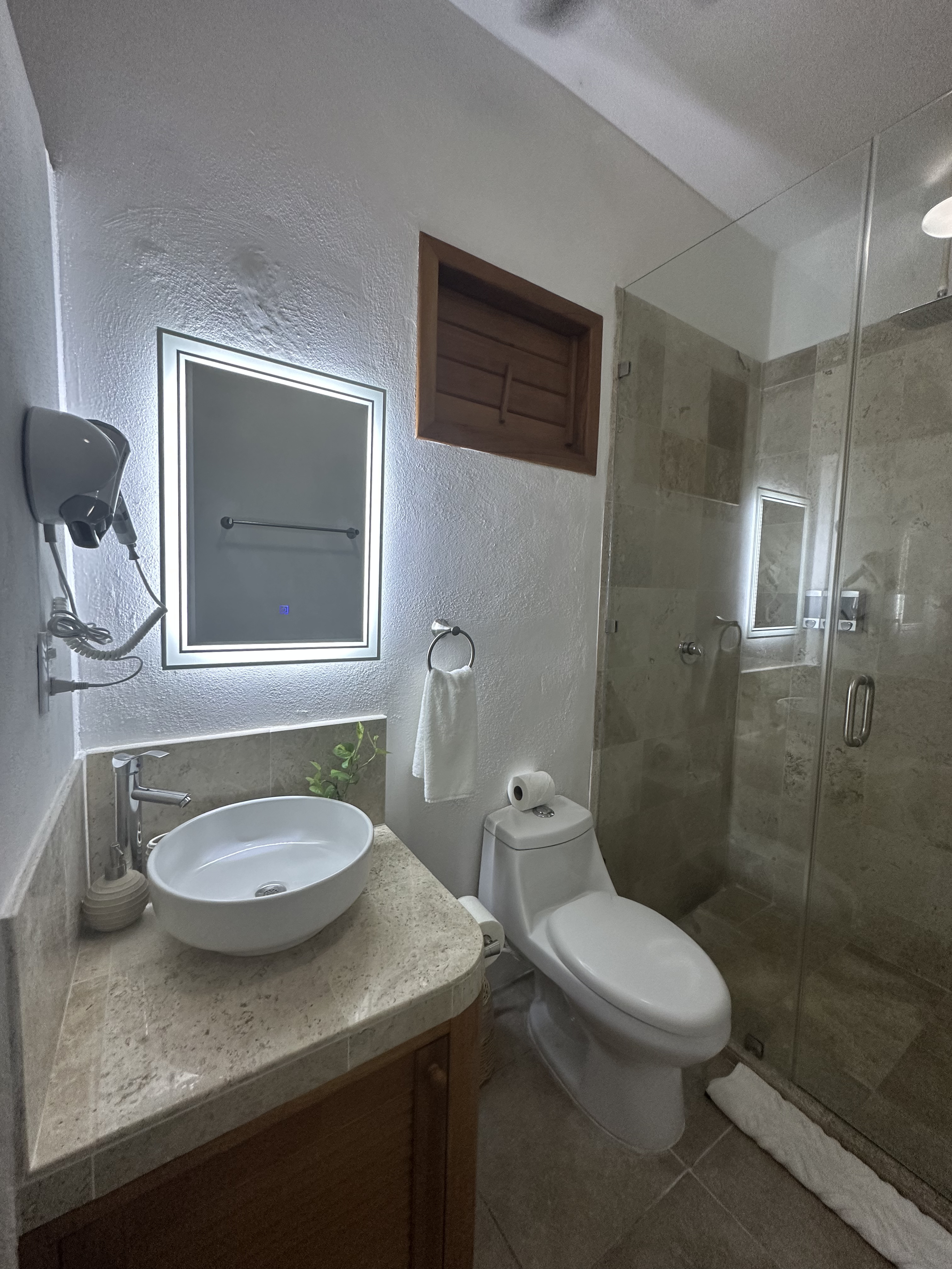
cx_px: 476
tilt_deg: -5.1
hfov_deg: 85.7
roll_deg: -1.6
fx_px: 513
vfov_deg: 102.1
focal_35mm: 14
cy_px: 634
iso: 250
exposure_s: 1/60
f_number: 2.2
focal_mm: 2.22
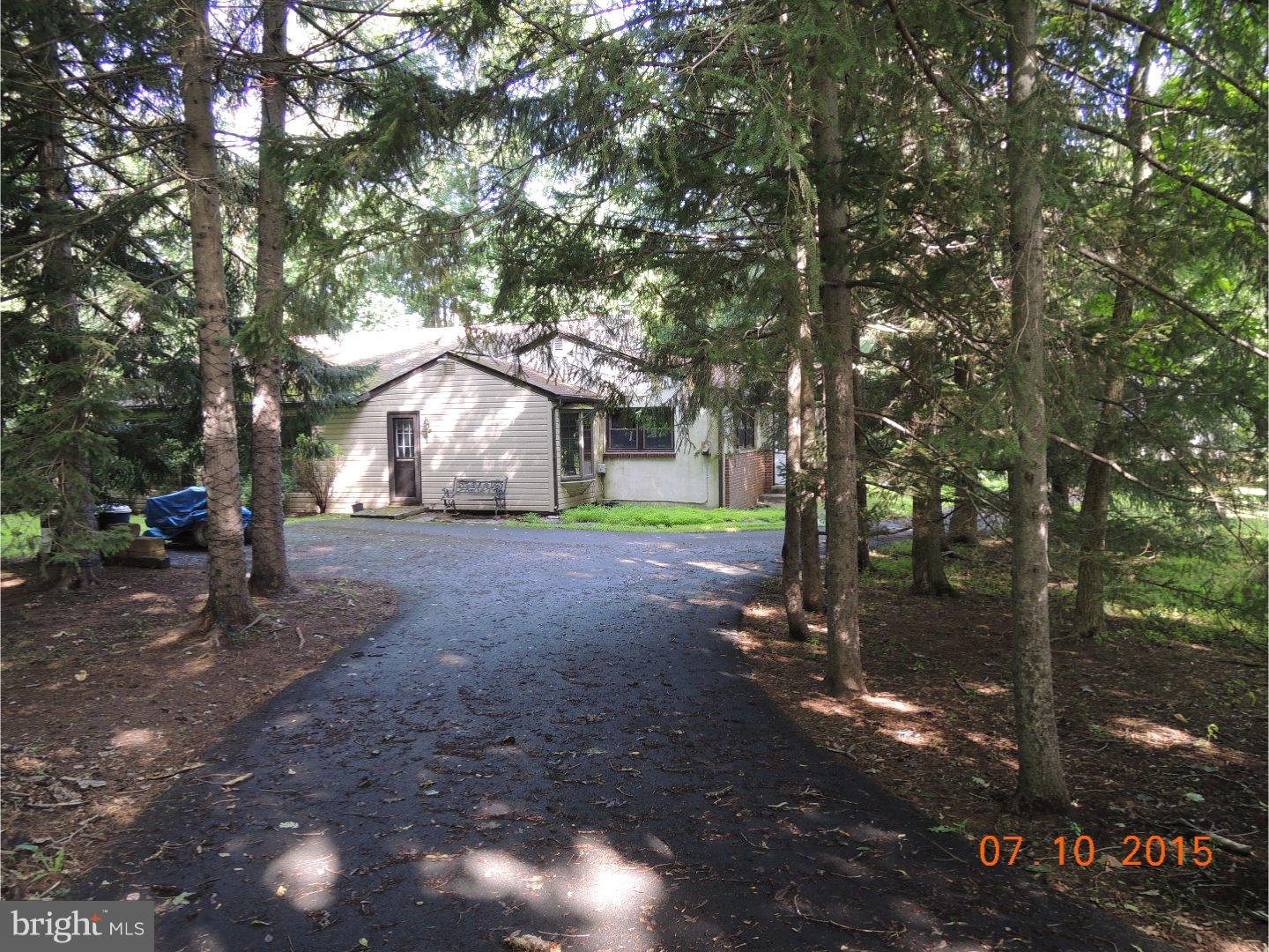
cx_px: 634
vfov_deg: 56.8
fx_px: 880
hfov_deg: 71.6
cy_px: 476
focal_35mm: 24
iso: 140
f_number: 2.8
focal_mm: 4.3
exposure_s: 1/30
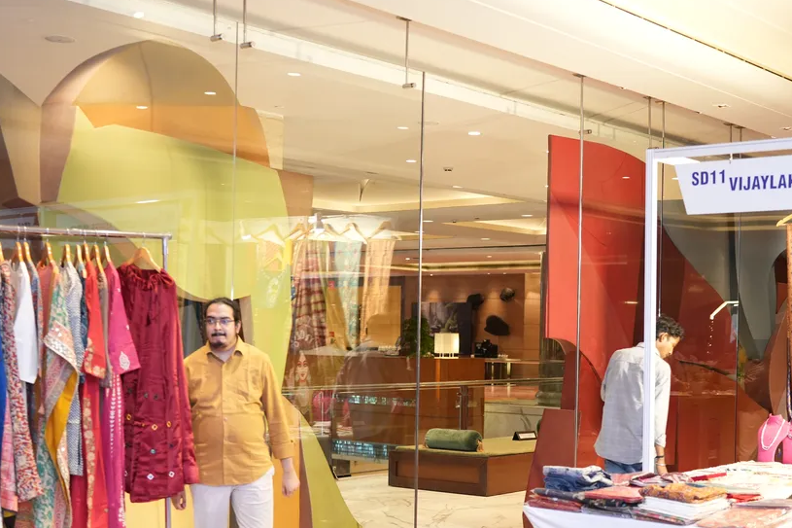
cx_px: 461
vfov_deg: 24.5
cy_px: 353
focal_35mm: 55
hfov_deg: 36.2
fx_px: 1210
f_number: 2.2
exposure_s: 1/125
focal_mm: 35
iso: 1250
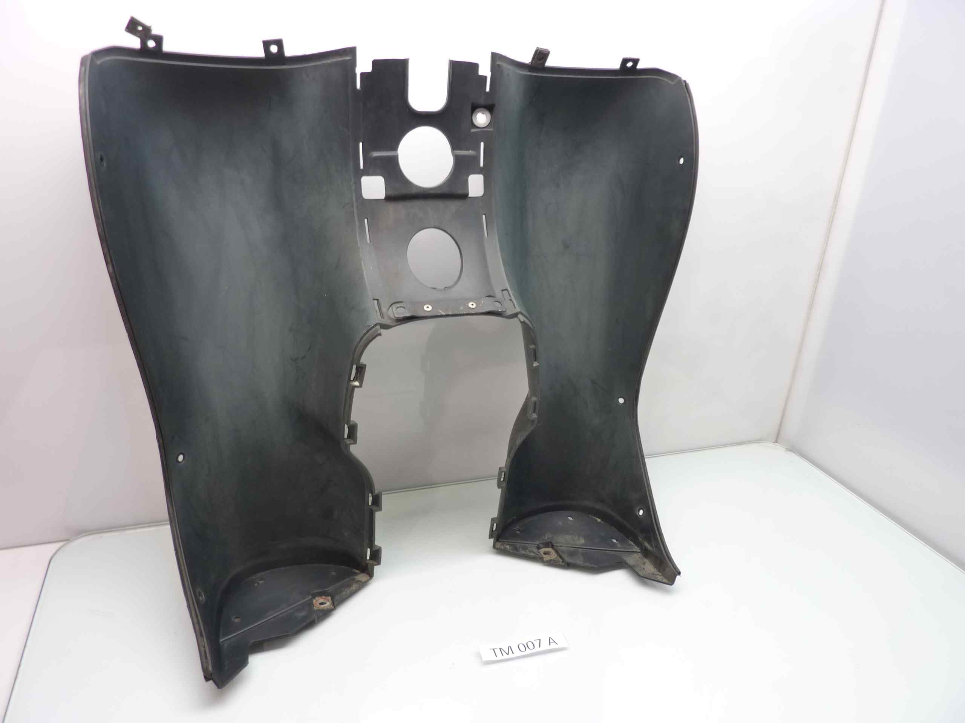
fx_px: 697
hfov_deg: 69.4
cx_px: 482
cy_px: 362
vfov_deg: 54.9
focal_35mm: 25
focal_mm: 4.1
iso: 125
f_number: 3.3
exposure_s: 1/8
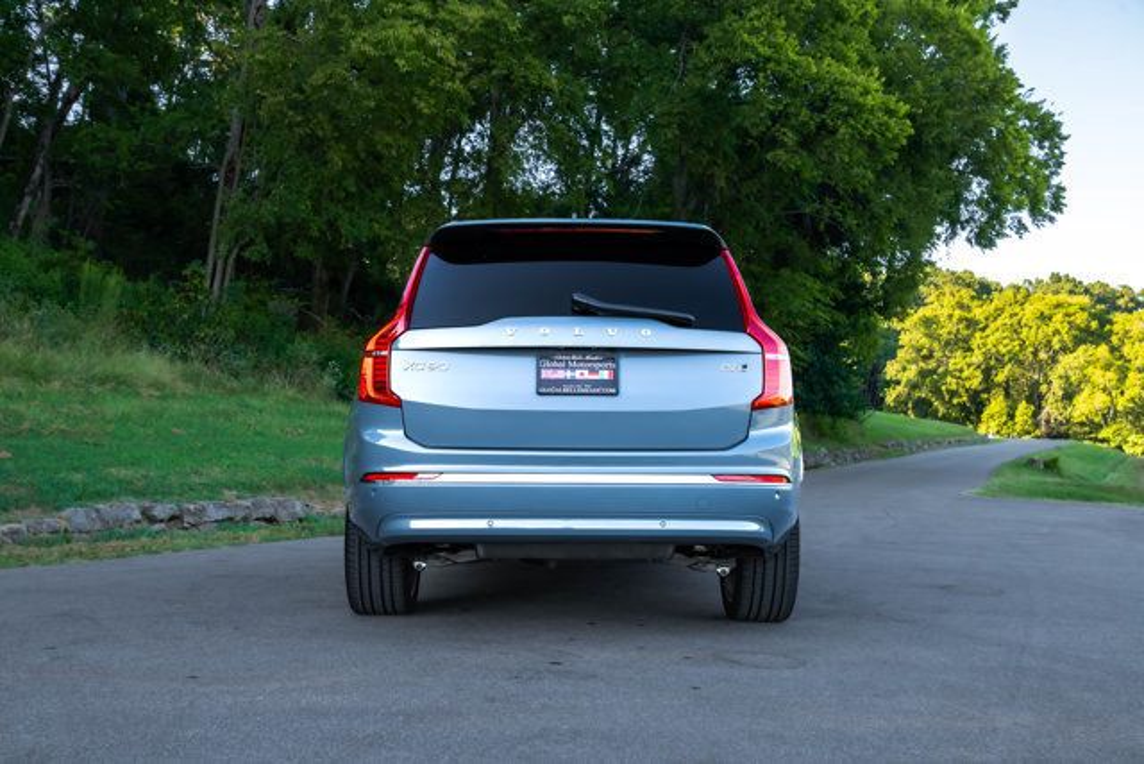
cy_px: 382
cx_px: 572
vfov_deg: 30.5
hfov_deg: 44.5
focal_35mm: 44
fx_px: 1398
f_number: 8
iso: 500
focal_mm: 44
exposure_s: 1/250
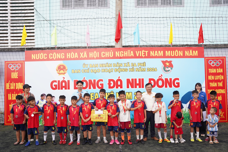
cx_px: 114
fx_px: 196
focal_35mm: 31
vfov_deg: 42.3
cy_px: 76
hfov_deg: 60.3
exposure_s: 1/160
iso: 800
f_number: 2.8
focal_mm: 31
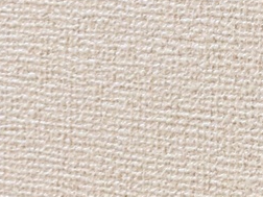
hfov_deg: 9.6
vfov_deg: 7.6
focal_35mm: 194
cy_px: -38
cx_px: 496
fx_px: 1474
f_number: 1.89
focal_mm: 5.43
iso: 334
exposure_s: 1/100
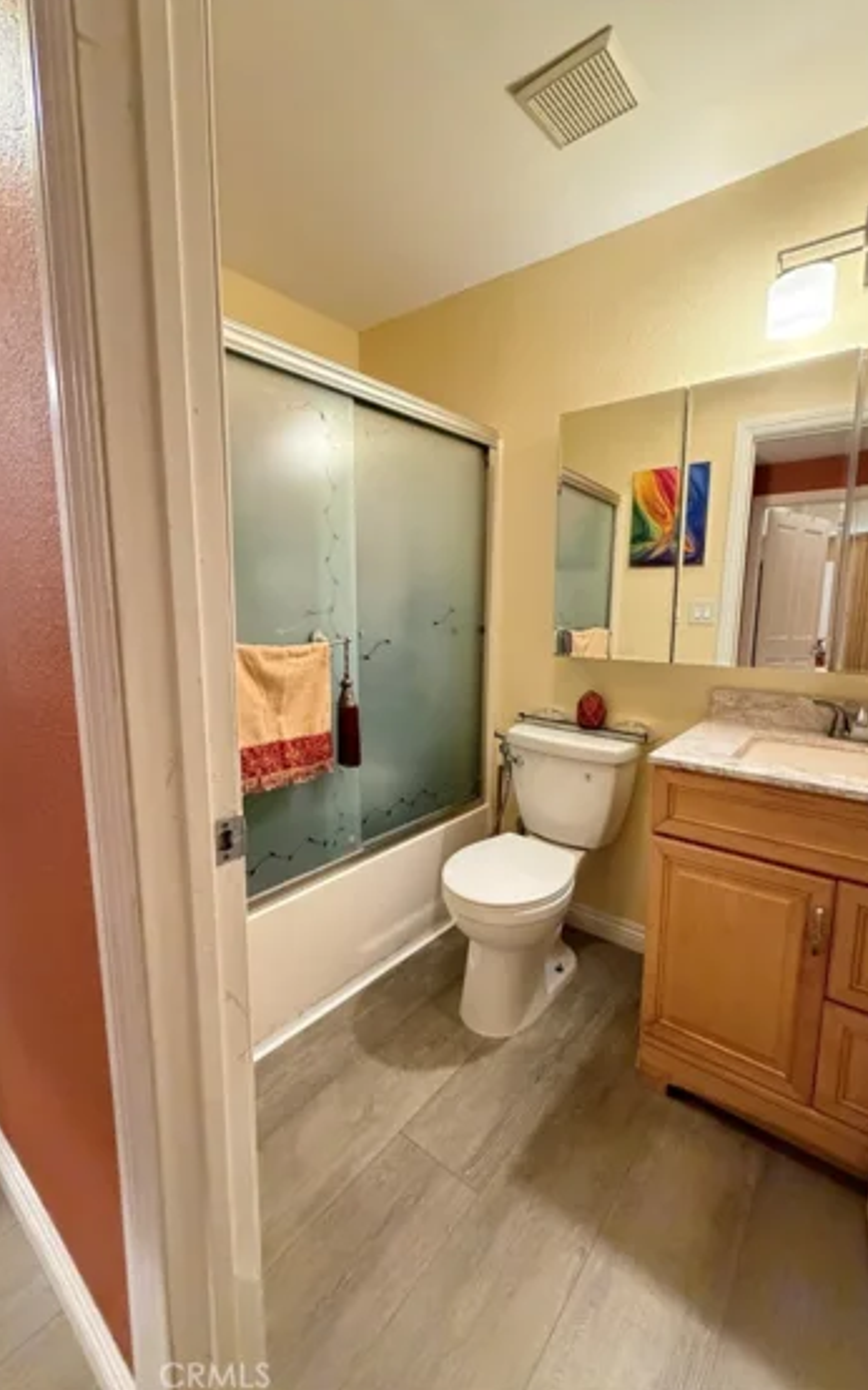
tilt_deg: -8.7
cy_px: 692
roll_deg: -0.7
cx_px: 469
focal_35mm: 15
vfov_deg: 101.5
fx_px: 568
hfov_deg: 74.6
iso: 800
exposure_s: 1/60
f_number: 2.2
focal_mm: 2.22
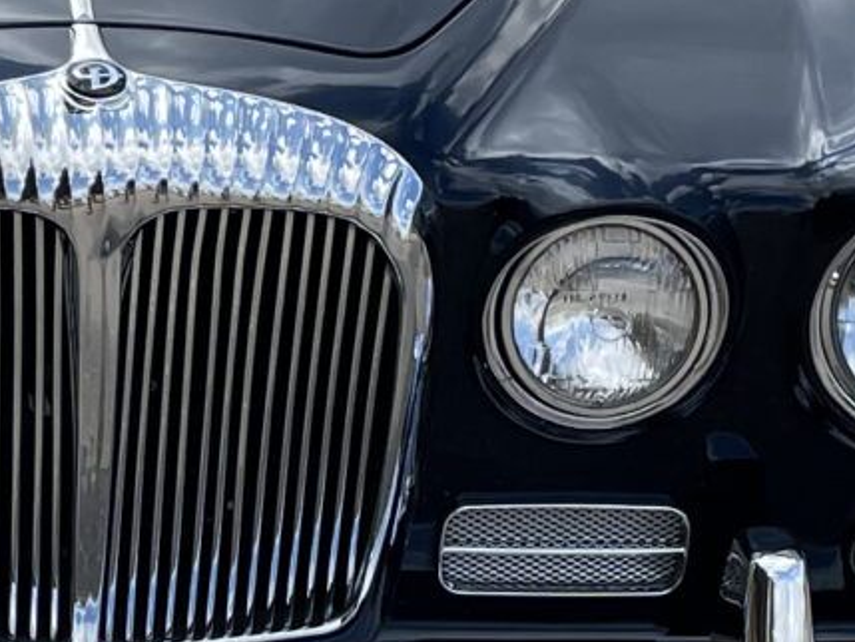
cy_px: 343
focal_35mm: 155
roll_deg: +1.6
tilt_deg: -14.3
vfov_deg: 9.6
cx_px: 48
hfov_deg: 12.6
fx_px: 3830
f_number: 1.6
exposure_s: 1/1642
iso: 32
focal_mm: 4.2
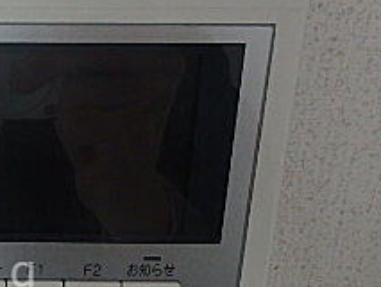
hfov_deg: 27.1
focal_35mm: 63
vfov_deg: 22.6
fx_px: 694
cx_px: -79
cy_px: 274
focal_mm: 3.7
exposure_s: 1/50
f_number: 3.5
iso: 200
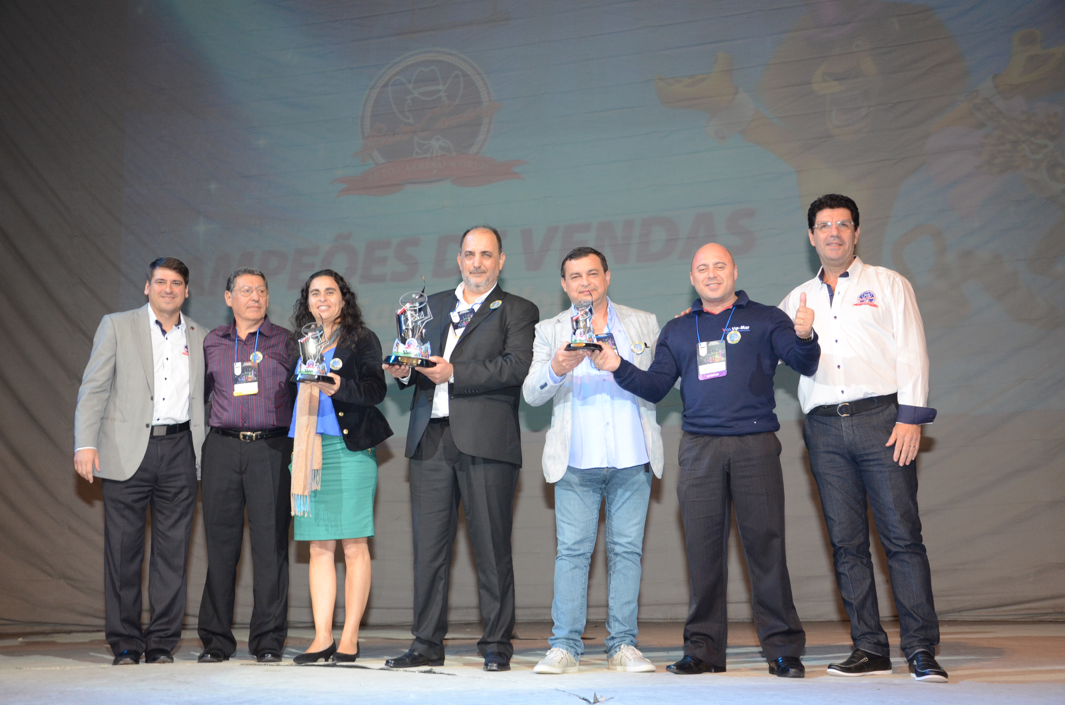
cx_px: 532
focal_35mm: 42
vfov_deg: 31.8
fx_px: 1240
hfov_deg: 46.5
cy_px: 352
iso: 1000
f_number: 5
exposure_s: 1/80
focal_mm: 28
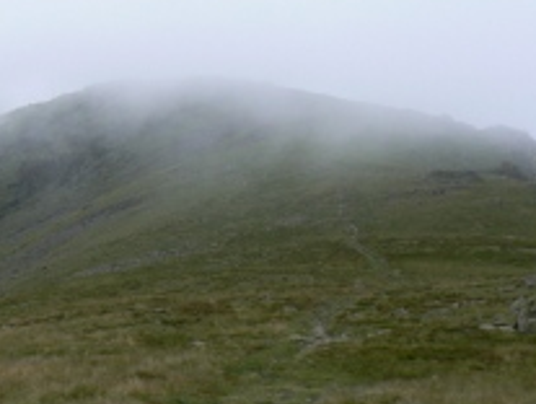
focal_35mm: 75
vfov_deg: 19.7
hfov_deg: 25.3
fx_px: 1163
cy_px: 256
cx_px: 78
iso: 80
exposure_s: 1/320
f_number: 5.6
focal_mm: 6
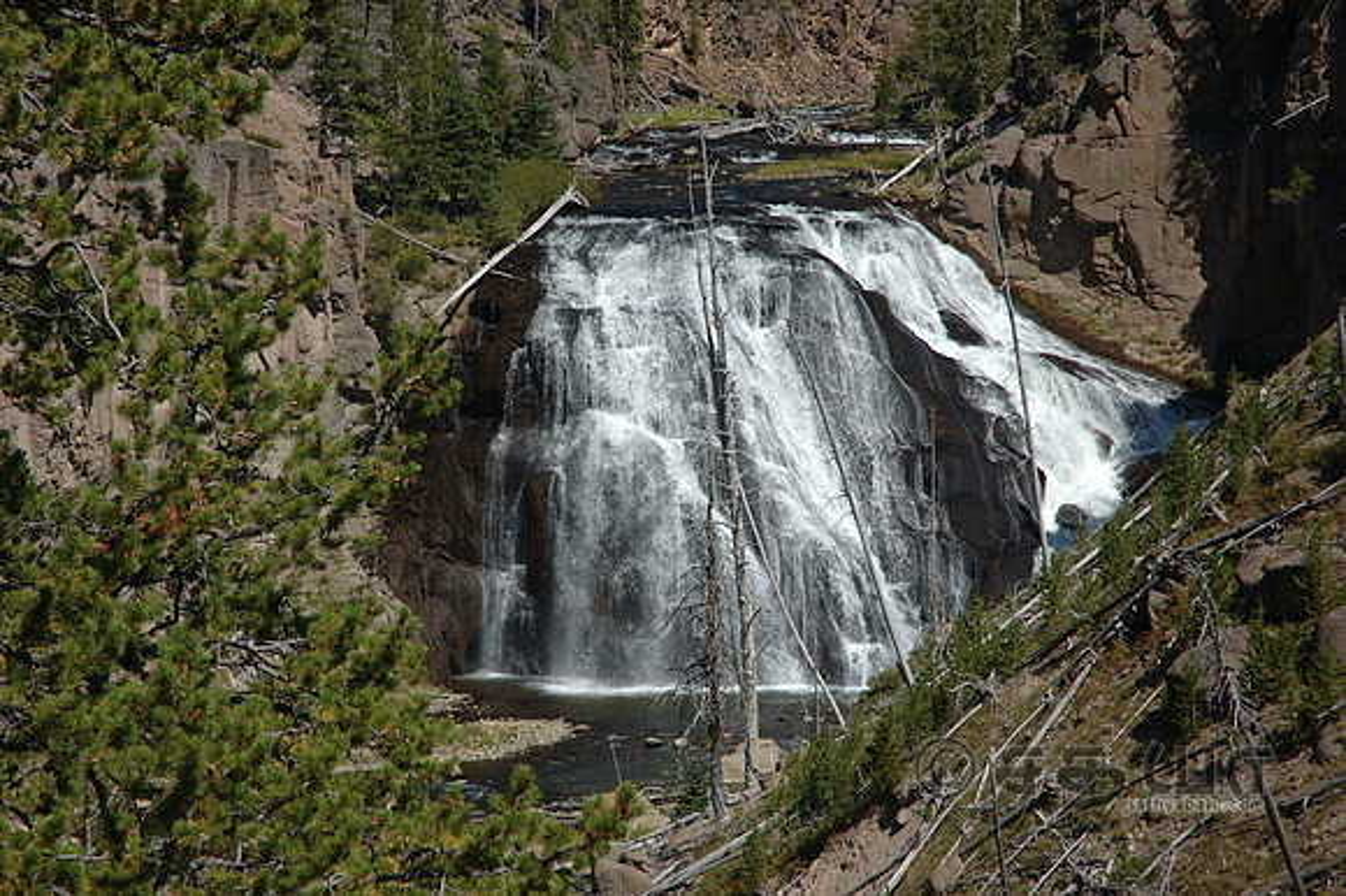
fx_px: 3923
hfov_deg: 19.5
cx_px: 673
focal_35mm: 105
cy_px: 448
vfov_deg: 13.0
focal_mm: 70
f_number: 7.1
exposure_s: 1/200
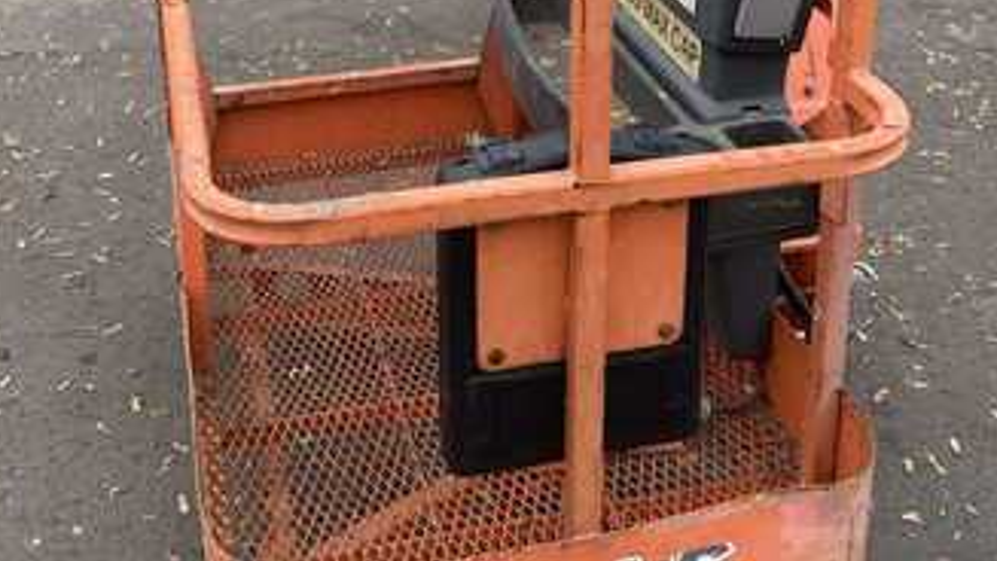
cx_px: 466
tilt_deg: -15.7
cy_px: -34
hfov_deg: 39.8
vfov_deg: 22.0
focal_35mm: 52
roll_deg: +0.2
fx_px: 1375
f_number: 1.8
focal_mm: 4.25
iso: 25
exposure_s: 1/879
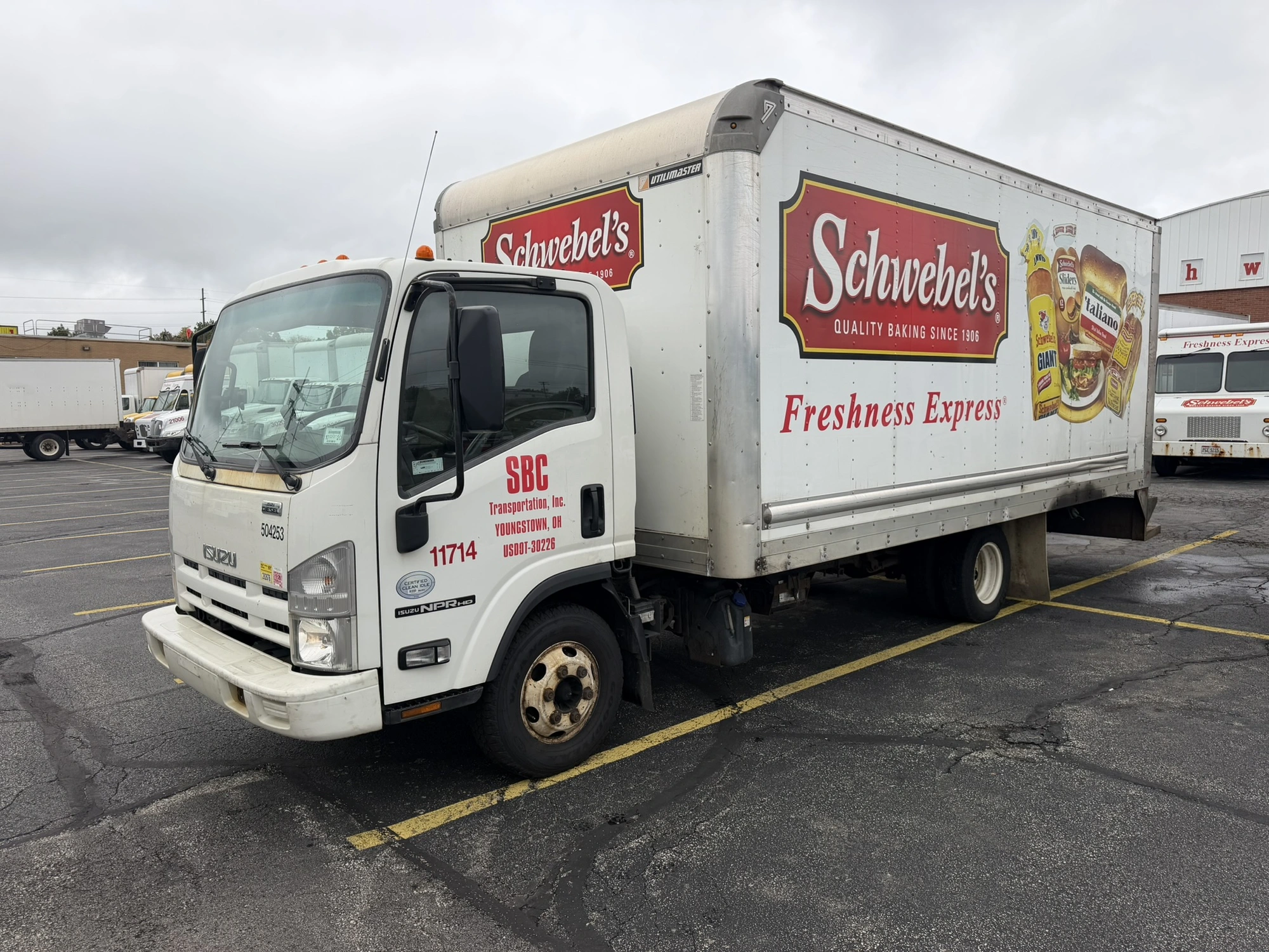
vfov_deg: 56.8
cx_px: 634
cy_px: 476
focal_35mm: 24
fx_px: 880
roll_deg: -1.0
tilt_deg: -3.8
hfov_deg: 71.6
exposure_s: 1/1770
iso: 80
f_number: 1.78
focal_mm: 6.76
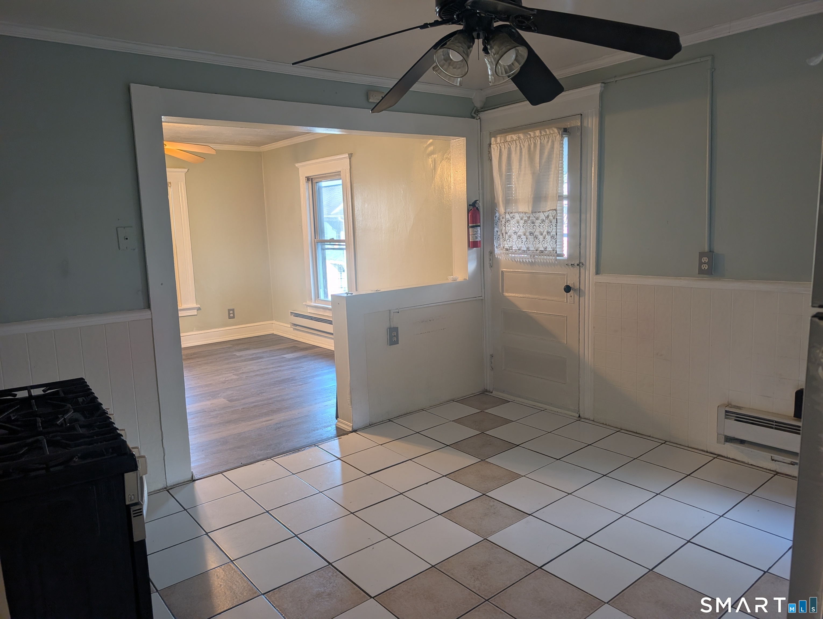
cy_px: 310
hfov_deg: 71.5
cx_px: 412
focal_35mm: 24
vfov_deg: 56.9
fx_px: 571
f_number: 1.68
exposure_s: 1/120
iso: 29
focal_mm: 6.9
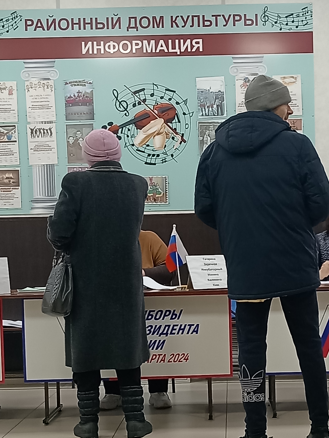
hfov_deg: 18.8
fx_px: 989
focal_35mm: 78
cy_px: 290
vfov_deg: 24.9
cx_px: 239
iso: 283
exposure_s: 1/33.3
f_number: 1.8
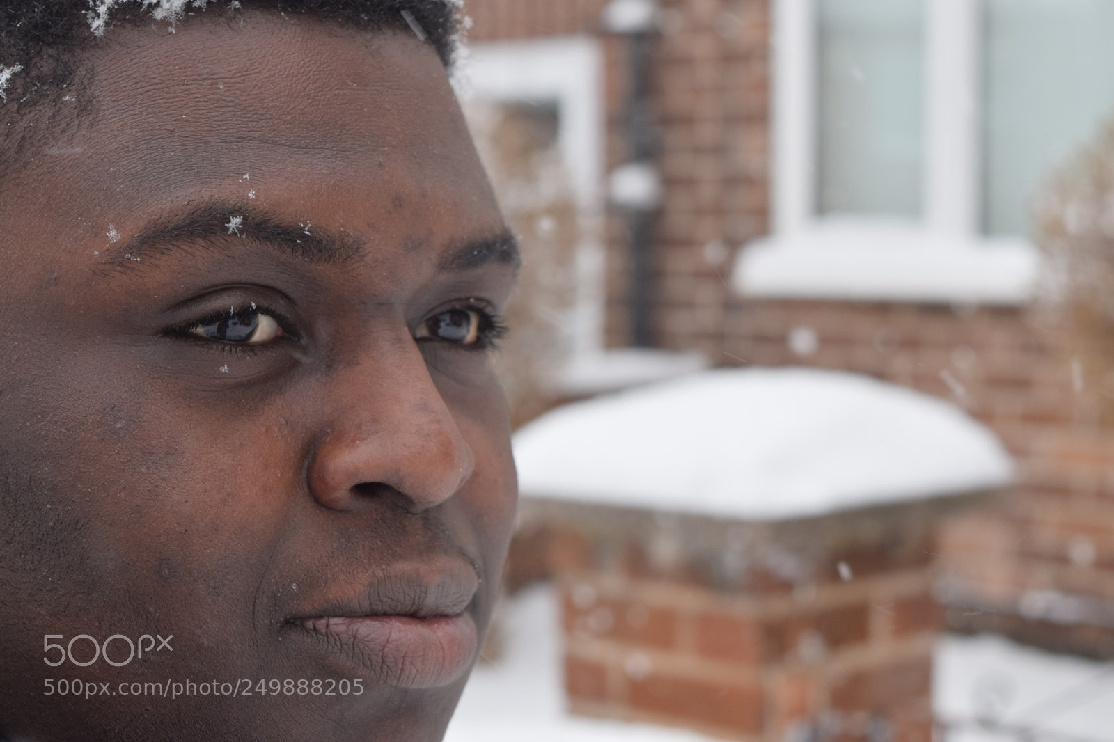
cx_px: 557
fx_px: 2552
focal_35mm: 82
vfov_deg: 16.5
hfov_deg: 24.6
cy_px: 371
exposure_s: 1/100
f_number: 8
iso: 400
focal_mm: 55
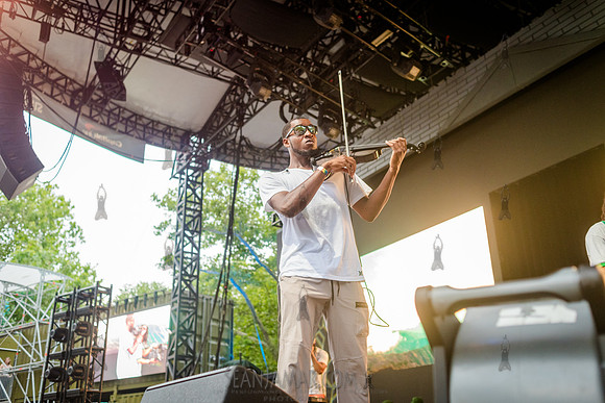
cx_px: 302
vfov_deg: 37.9
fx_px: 588
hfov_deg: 54.4
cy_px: 202
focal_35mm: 35
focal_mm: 35
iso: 2000
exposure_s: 1/200
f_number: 3.2
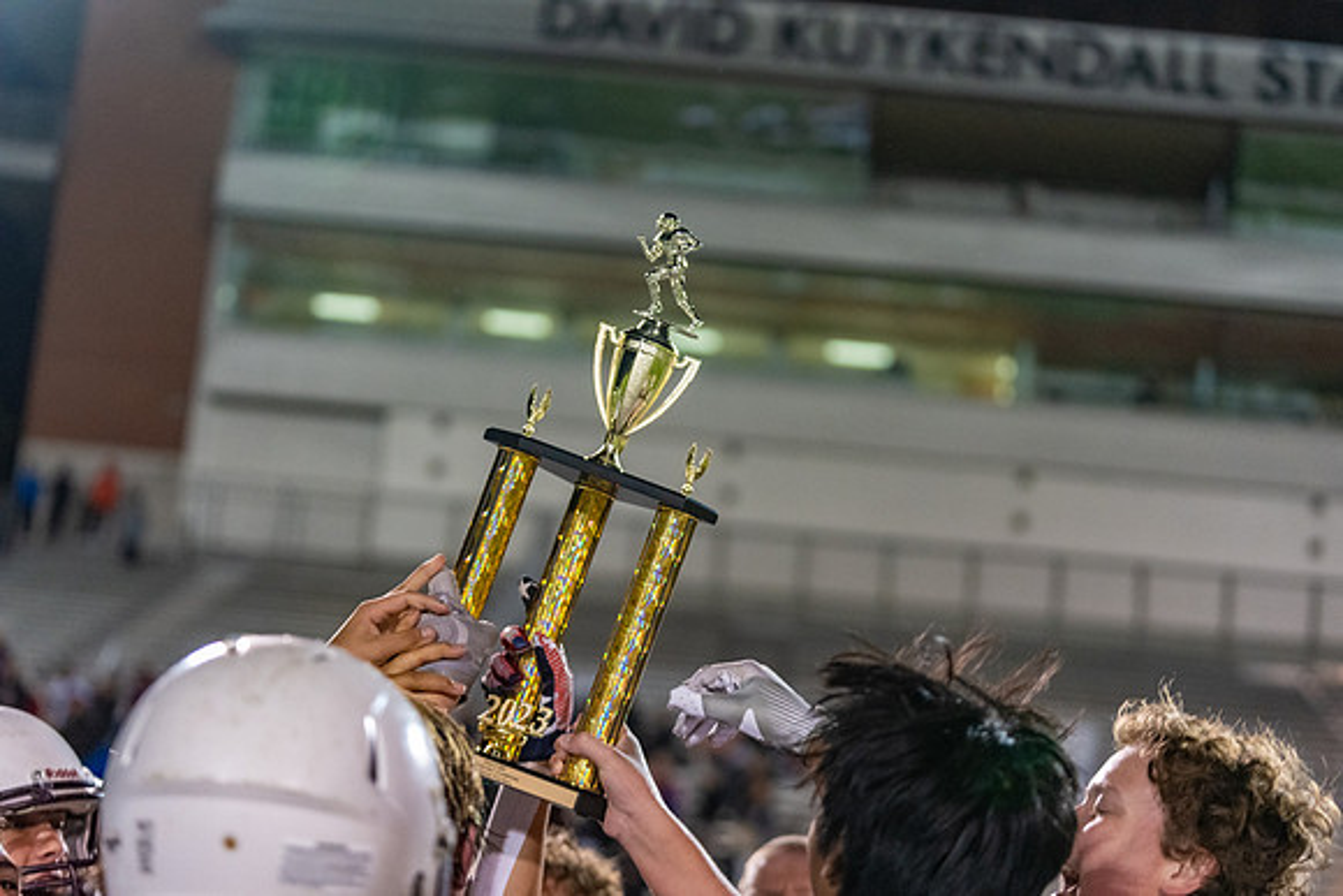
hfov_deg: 26.6
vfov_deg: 18.0
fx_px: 2836
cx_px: 672
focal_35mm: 76
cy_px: 448
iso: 5000
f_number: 2.8
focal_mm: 76
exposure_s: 1/500
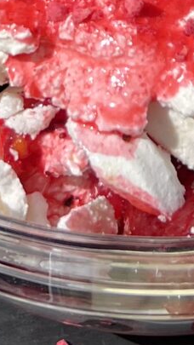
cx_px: 152
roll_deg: -1.2
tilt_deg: -37.3
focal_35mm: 179
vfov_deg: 11.5
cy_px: -189
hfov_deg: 6.8
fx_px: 1636
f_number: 1.5
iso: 50
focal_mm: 5.7
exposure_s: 1/3356
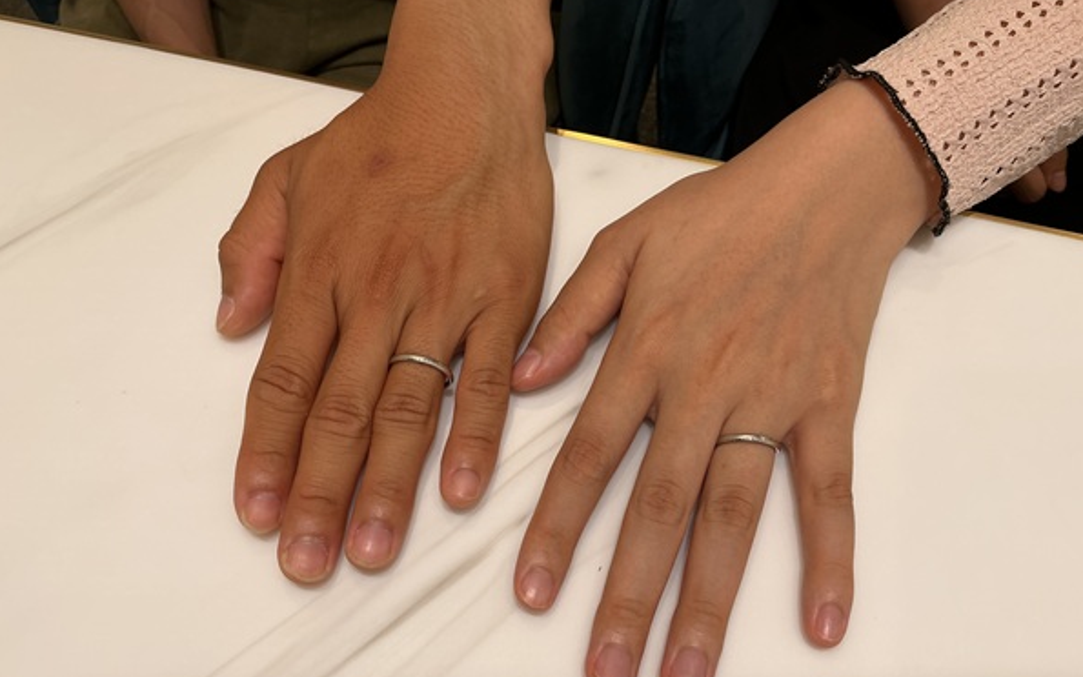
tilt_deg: -62.9
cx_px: 541
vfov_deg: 40.5
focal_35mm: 31
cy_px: 386
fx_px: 915
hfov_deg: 61.2
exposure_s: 1/172
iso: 20
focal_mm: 3
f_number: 1.8
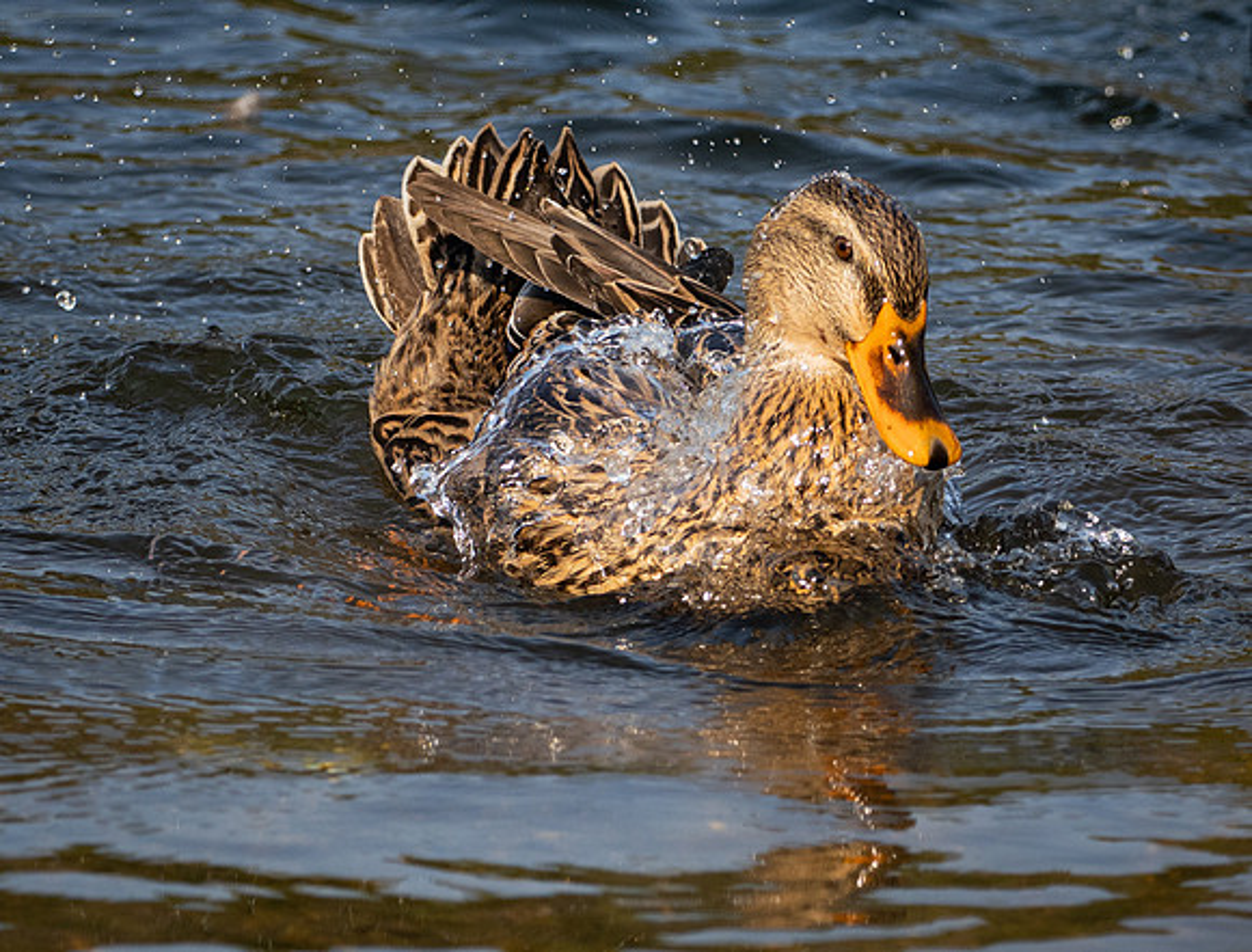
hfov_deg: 1.7
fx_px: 41102
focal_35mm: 1131
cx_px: 787
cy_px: 430
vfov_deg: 1.3
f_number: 4
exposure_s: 1/1250
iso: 250
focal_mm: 300
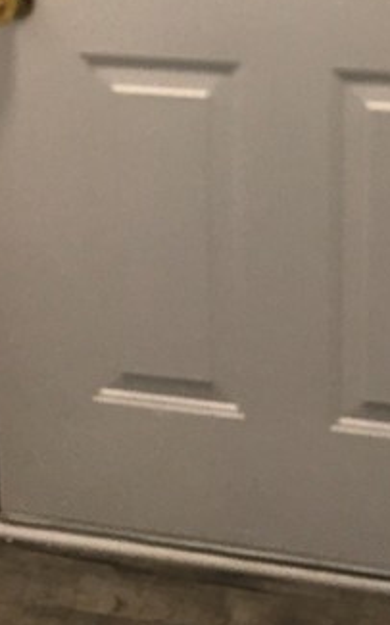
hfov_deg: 13.5
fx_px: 1650
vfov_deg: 20.7
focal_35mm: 97
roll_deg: +2.0
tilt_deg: -16.8
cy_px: 4
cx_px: 123
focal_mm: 4.15
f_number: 2.2
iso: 25
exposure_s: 1/15
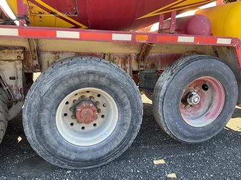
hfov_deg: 61.7
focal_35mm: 29
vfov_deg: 48.2
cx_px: 120
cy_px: 90
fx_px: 202
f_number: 1.8
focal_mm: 3
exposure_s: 1/122
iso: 32
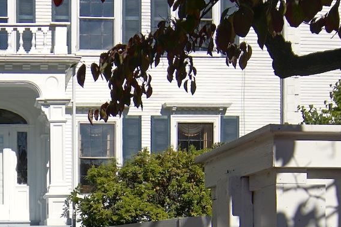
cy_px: 258
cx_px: -3
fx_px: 498
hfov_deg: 34.3
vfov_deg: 23.9
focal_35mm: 53
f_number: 8
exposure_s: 1/800
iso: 100
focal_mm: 11
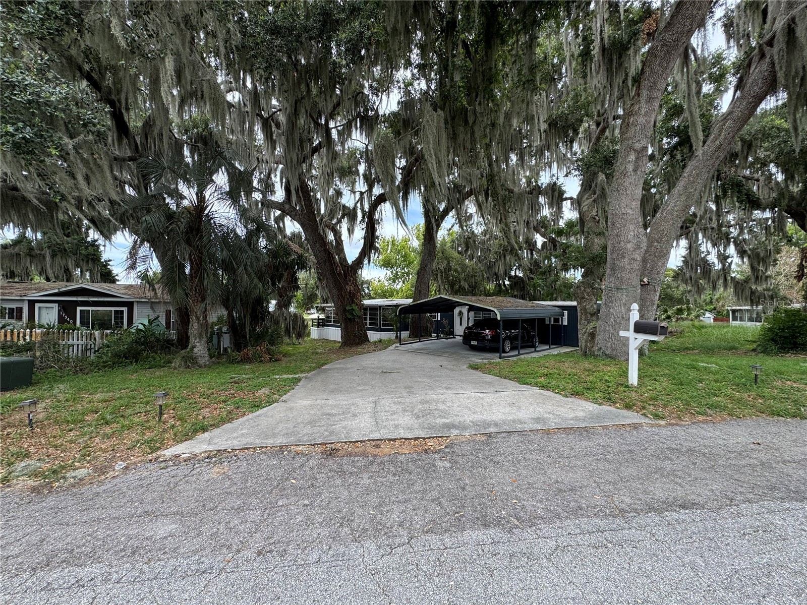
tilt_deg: +0.9
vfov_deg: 85.7
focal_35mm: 14
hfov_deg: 102.1
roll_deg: -1.3
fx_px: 326
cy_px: 302
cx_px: 404
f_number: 2.2
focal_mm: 2.22
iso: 40
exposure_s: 1/414
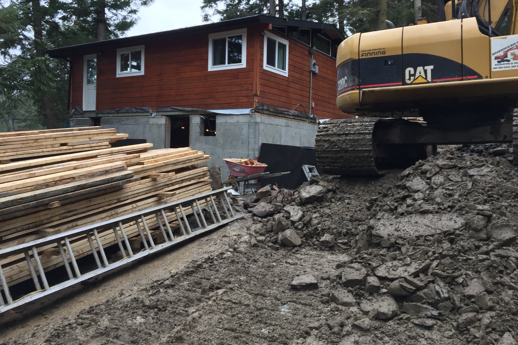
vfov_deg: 42.3
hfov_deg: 60.3
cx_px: 263
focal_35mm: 31
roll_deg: +0.0
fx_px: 446
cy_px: 156
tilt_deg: +0.6
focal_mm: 4.15
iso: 50
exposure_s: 1/120
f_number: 2.2
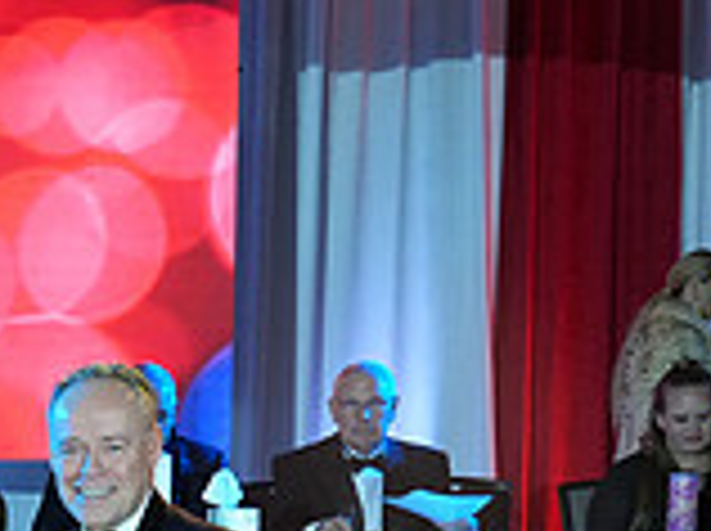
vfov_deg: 13.3
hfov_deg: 17.2
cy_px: 727
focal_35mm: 106
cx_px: -266
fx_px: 2174
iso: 2500
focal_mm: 30
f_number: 5
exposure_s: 1/320
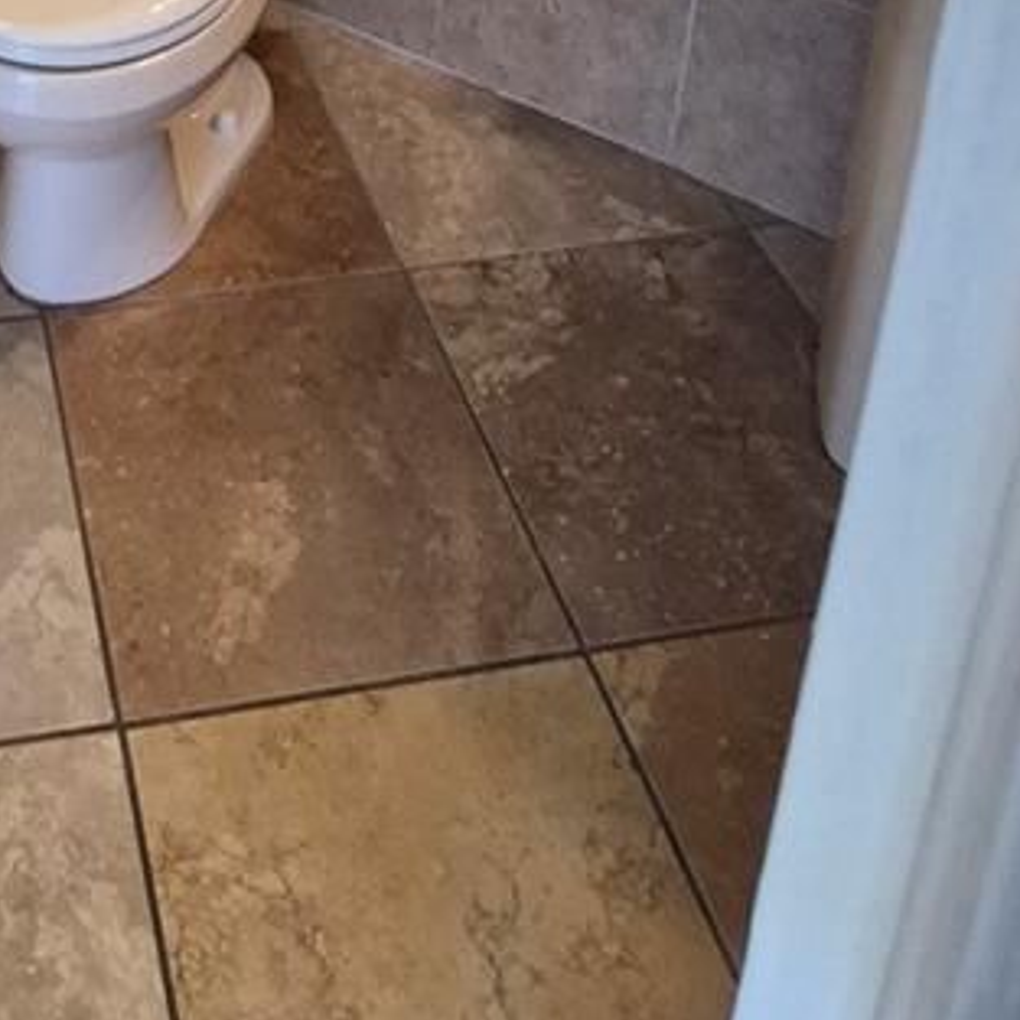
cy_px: -587
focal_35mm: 44
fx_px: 1467
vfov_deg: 25.8
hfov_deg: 35.4
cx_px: 46
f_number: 2.2
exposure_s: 1/60
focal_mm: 1.74
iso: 100
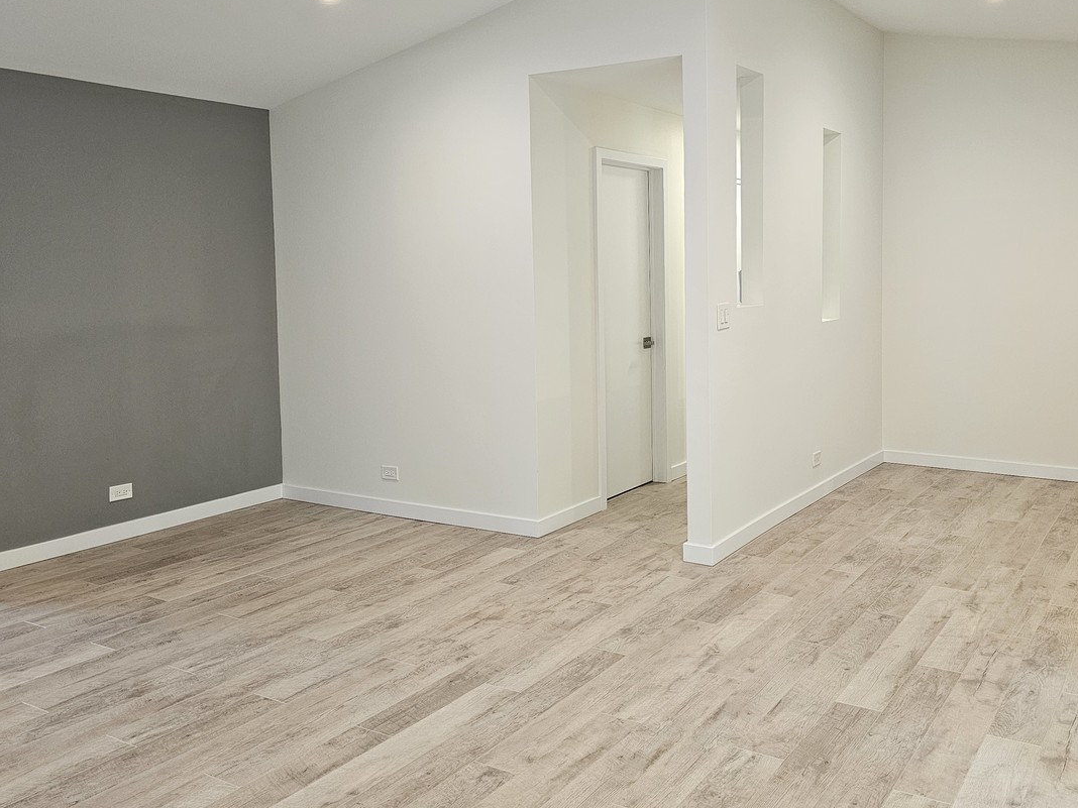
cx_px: 661
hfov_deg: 57.8
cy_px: 336
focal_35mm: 31
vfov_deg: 45.3
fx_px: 965
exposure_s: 1/120
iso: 400
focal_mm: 6.3
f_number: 1.7
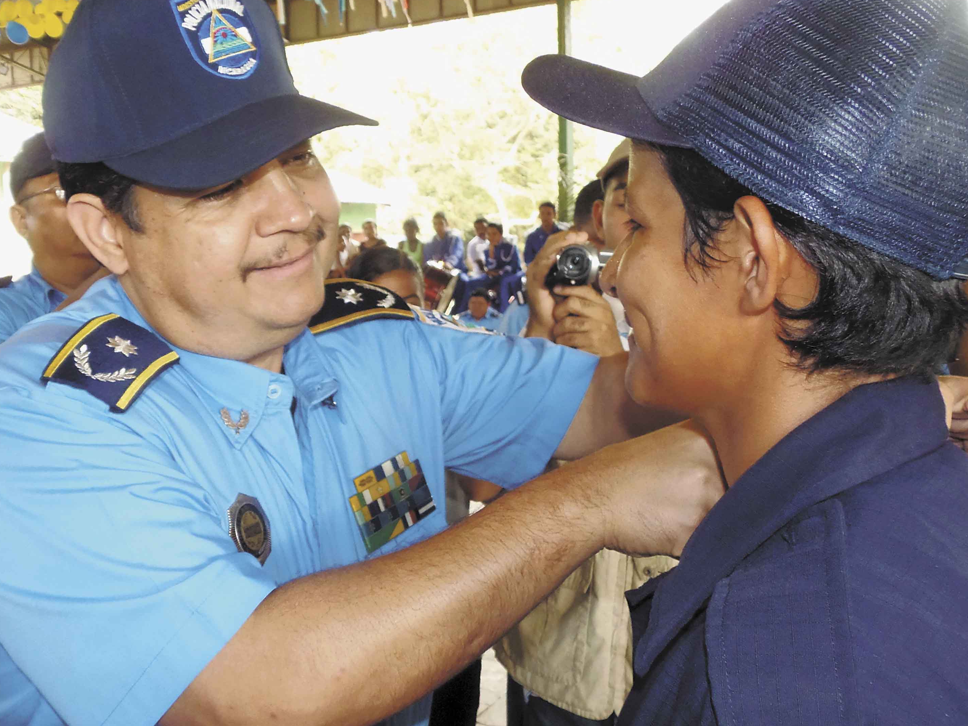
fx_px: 1007
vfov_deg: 39.7
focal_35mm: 36
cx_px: 418
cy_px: 361
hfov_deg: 51.2
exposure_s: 1/30
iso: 160
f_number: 2.9
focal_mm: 4.3
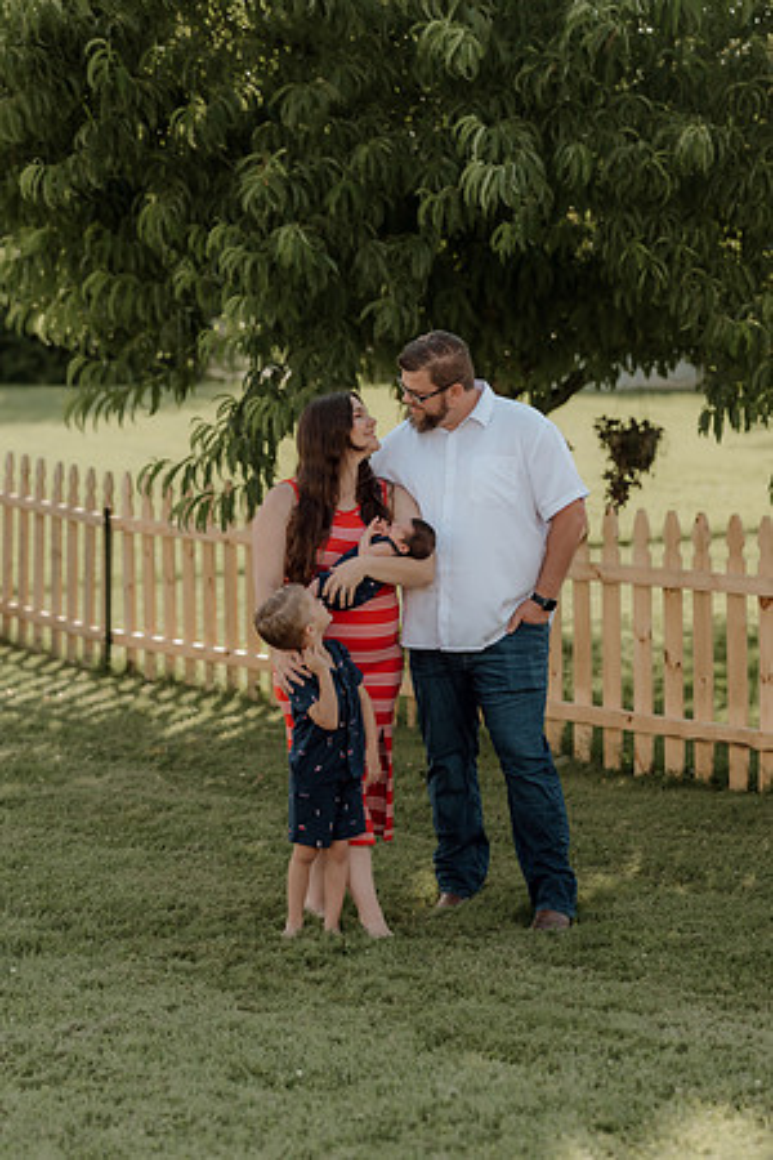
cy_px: 580
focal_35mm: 85
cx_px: 386
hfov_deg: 16.1
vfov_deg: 23.9
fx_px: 2737
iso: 80
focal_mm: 85
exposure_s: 1/320
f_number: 2.5
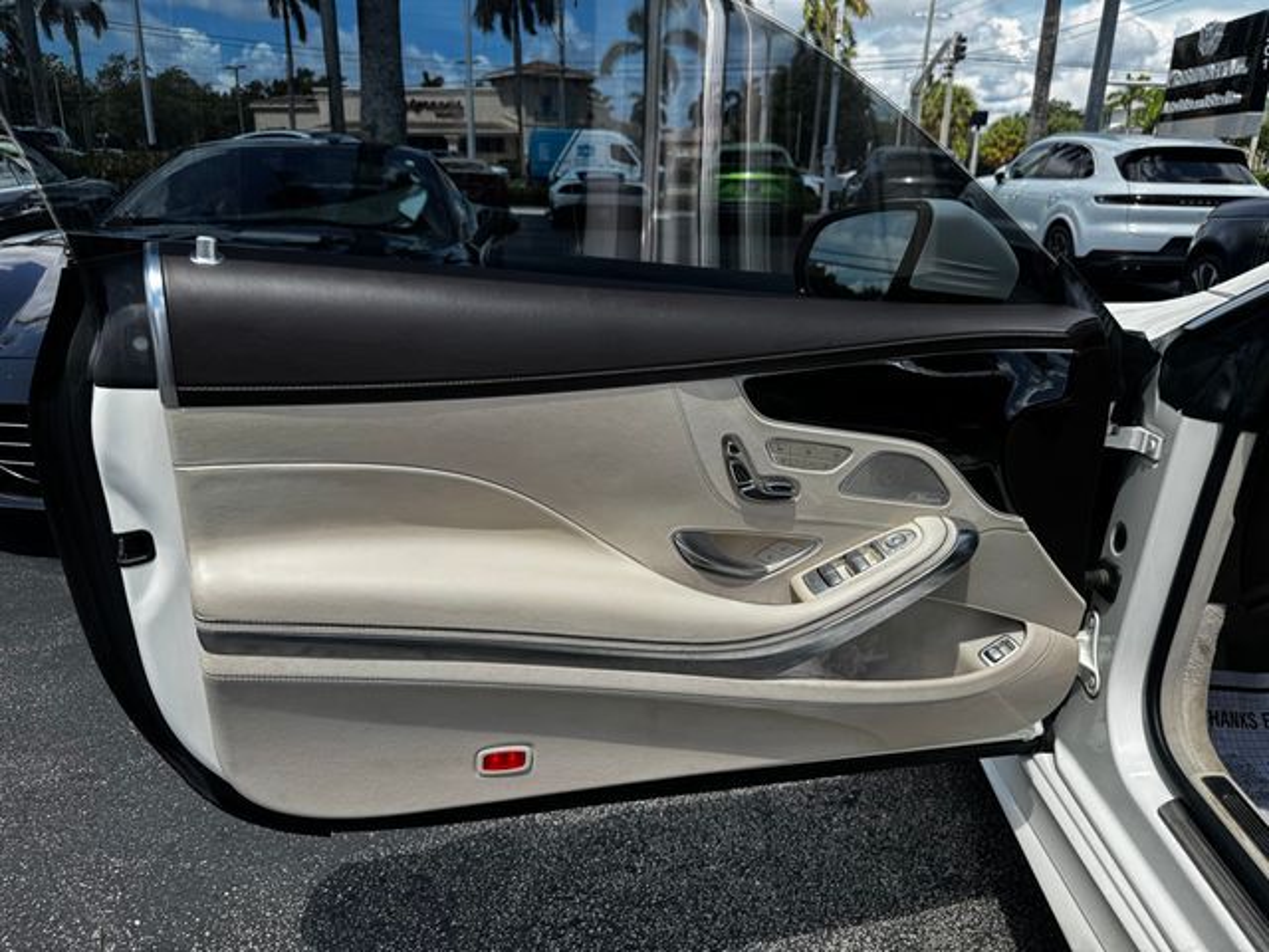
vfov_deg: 56.8
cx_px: 634
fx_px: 880
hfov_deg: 71.6
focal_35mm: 24
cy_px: 476
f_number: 1.78
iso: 80
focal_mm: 6.76
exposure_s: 1/2331
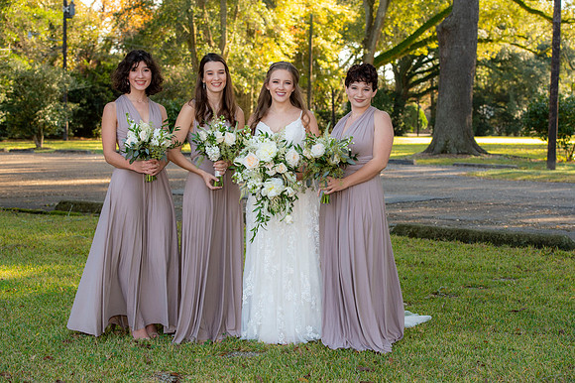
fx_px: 1117
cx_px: 288
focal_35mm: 70
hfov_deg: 28.9
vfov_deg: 19.4
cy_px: 192
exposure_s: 1/400
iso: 1250
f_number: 6.3
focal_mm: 70
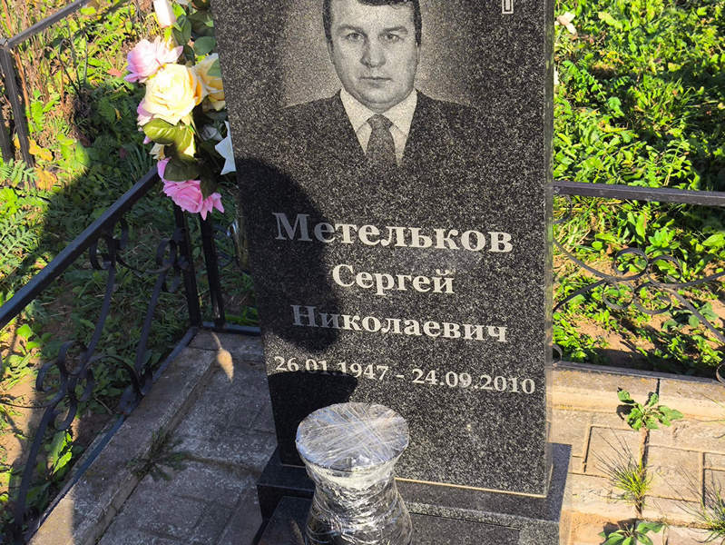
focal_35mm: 50
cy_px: 272
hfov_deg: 38.2
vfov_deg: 29.1
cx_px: 362
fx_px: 1048
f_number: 1.7
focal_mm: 4.71
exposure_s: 1/737
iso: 50
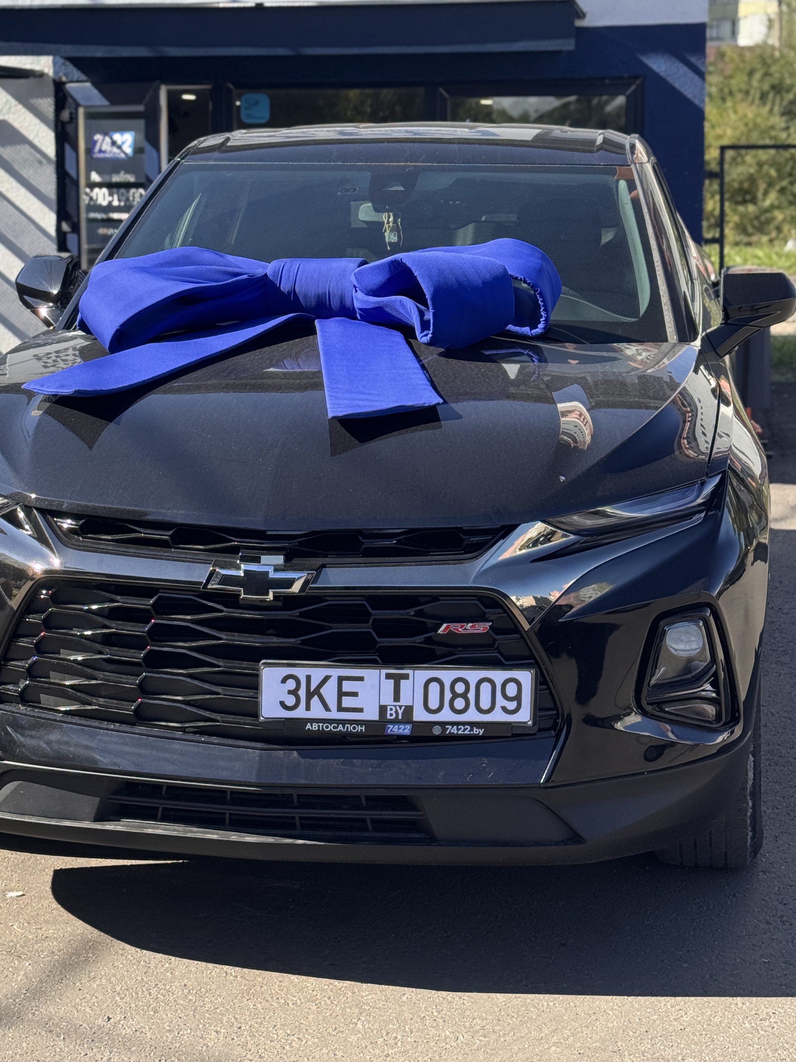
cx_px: 337
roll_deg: +0.3
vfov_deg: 28.3
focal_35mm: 68
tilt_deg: -4.1
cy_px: 322
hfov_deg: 21.6
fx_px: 2085
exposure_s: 1/1560
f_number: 1.78
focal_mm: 6.76
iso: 64
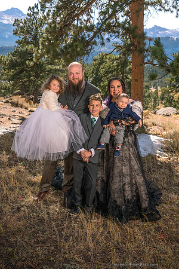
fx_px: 261
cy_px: 134
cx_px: 90
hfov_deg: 37.9
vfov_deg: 54.4
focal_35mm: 35
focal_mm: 35
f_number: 4.5
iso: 320
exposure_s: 1/2000
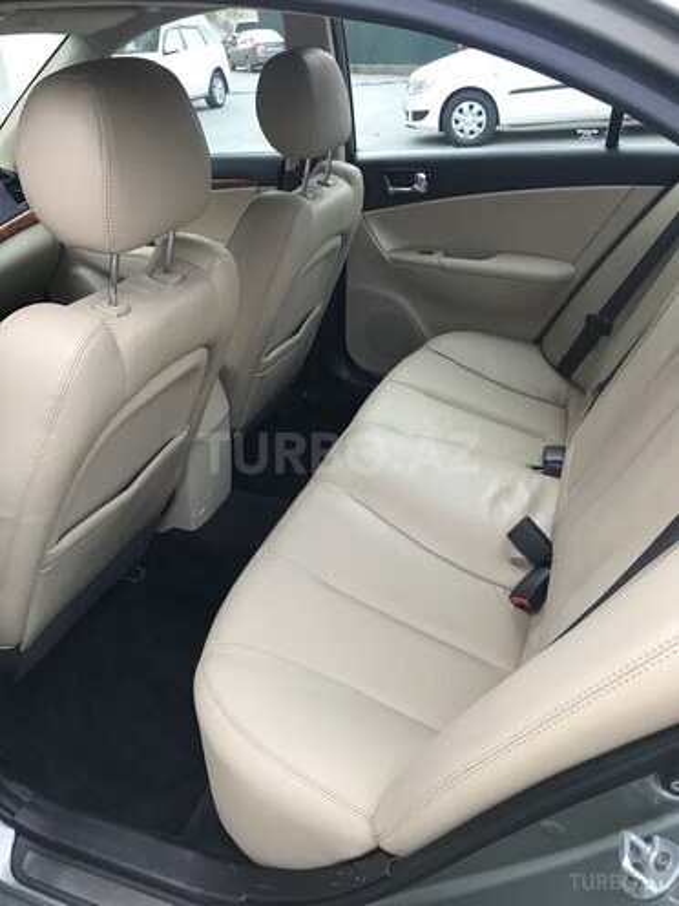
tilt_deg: -26.6
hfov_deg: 49.7
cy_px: 453
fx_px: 732
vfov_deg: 63.4
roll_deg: +5.1
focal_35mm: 28
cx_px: 340
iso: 25
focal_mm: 3.99
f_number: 1.8
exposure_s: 1/33
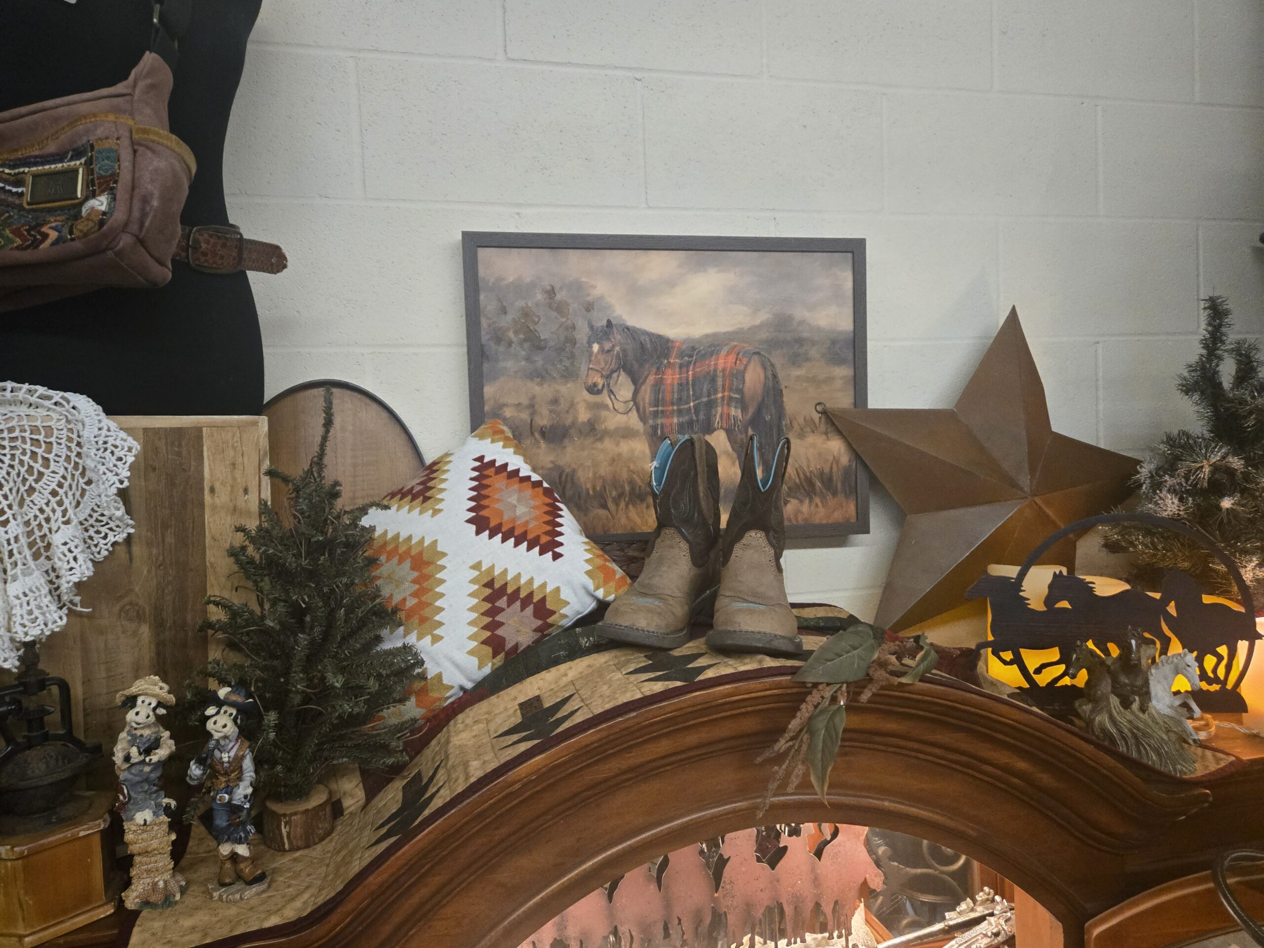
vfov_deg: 58.9
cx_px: 632
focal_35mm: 23
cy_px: 474
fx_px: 840
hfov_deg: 73.9
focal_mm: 5.4
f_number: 1.8
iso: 500
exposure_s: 1/120
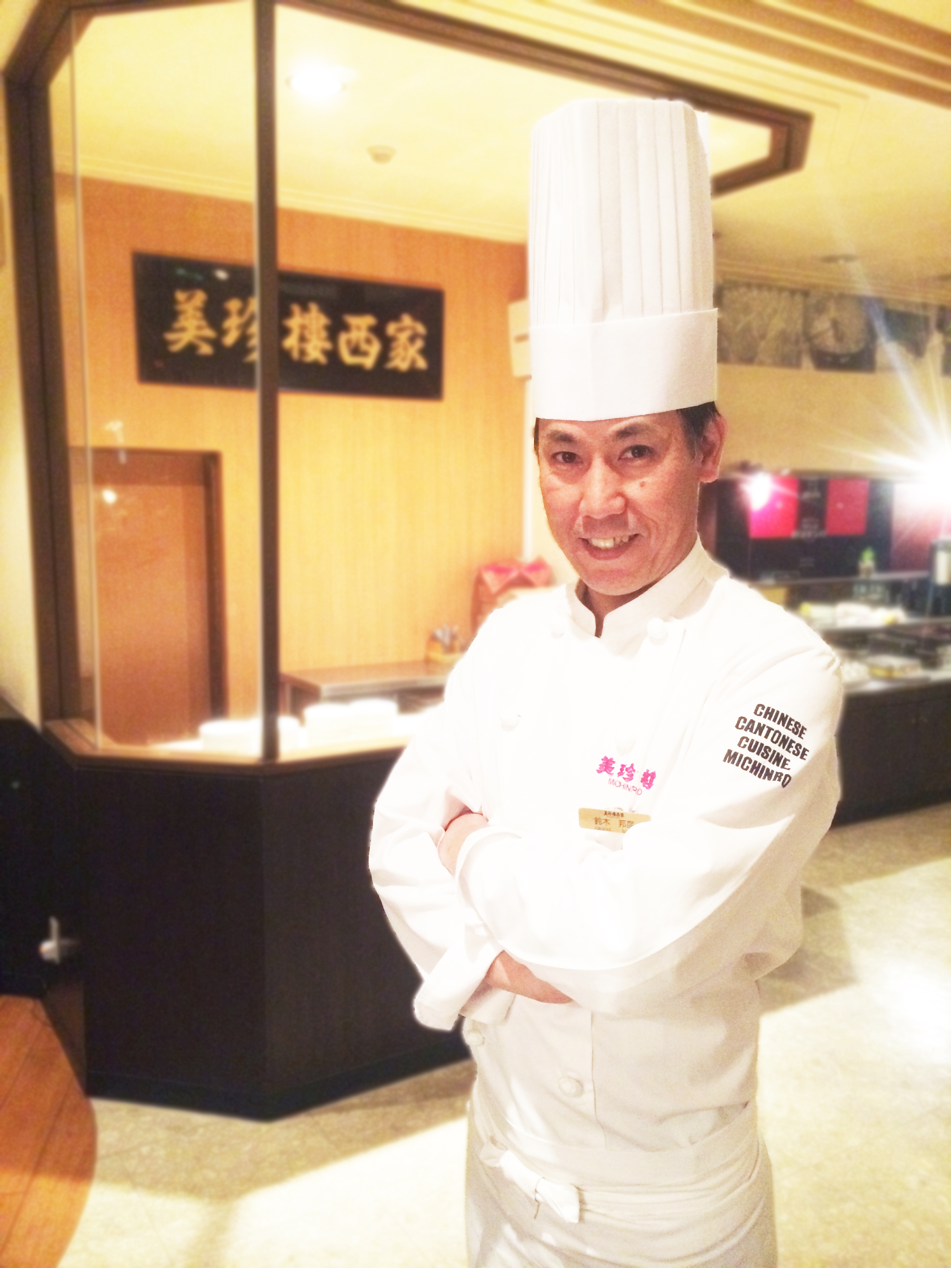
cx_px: 476
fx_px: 1099
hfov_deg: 46.8
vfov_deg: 60.0
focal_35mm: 30
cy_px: 634
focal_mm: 4.12
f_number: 2.2
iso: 320
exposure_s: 1/17
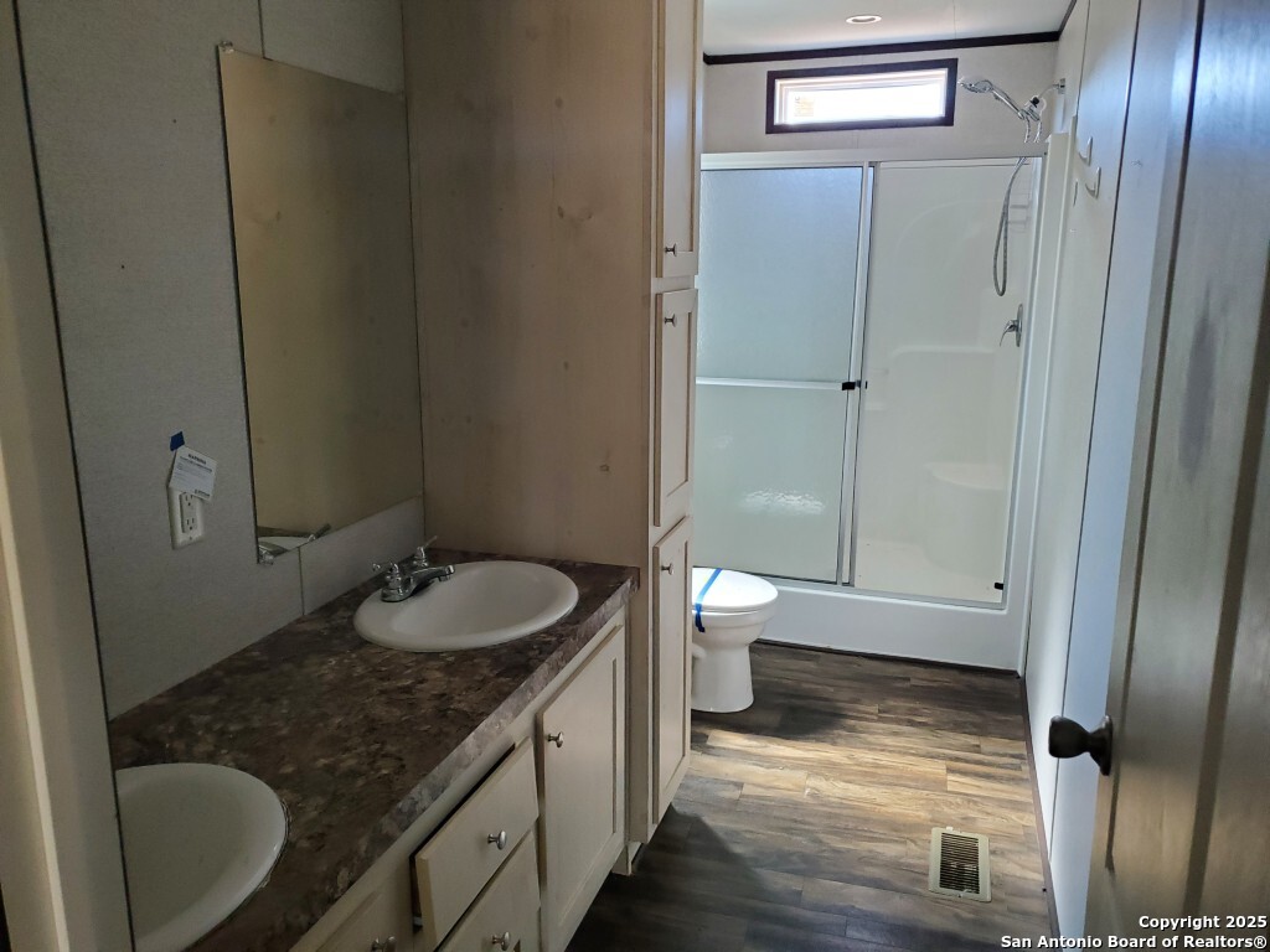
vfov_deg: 53.1
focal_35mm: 26
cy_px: 476
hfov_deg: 67.3
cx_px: 635
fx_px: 954
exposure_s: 1/120
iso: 320
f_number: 1.5
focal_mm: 4.3
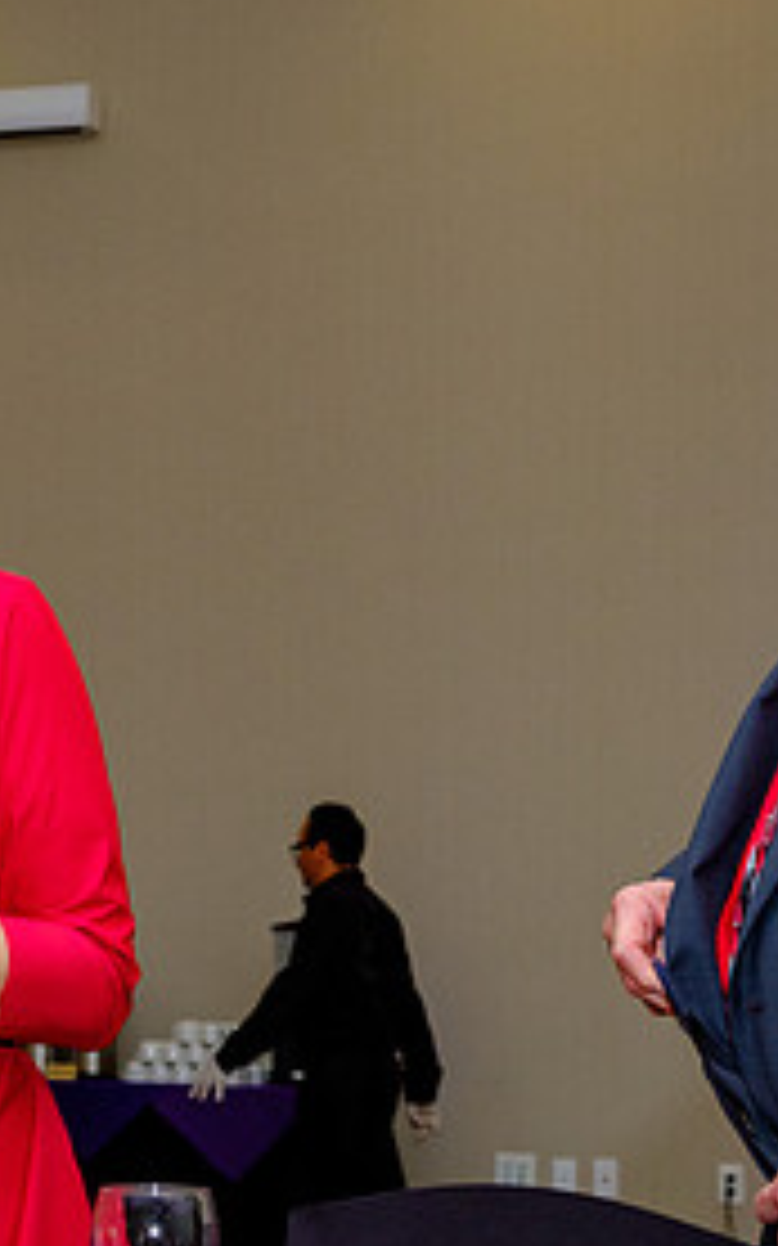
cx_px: 108
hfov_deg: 13.5
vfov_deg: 21.6
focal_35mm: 96
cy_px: 690
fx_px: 3258
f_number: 5.6
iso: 1600
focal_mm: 30.2
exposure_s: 1/160
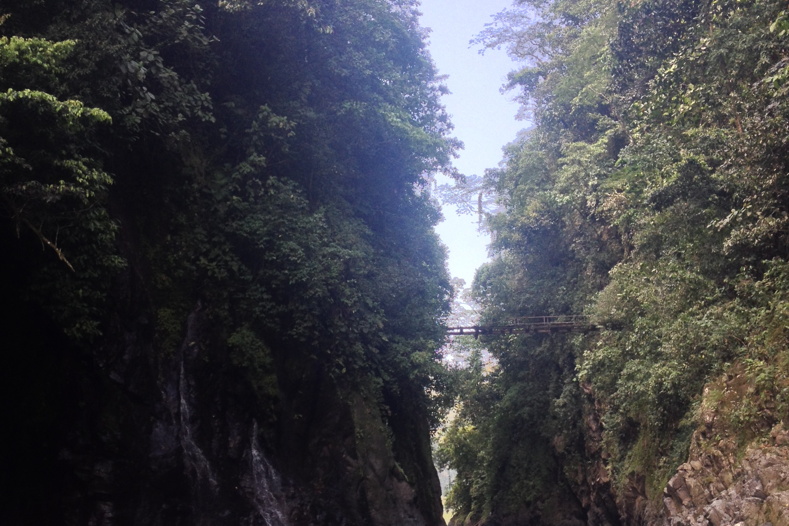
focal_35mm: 49
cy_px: 303
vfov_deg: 27.5
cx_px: 392
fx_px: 1074
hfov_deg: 40.3
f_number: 2.4
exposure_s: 1/193
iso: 50
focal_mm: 4.28
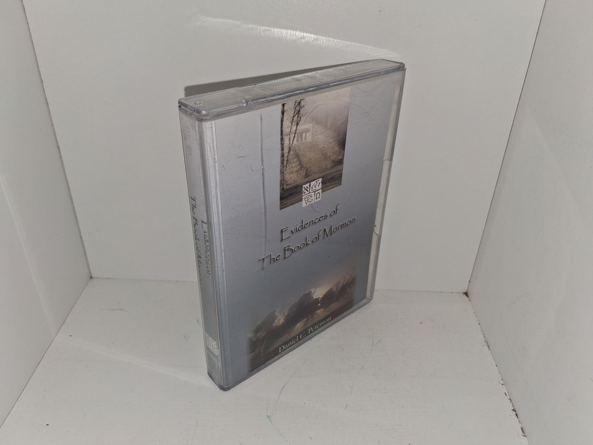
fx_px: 463
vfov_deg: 51.4
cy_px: 222
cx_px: 296
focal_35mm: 27
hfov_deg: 65.3
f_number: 1.8
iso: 25
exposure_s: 1/120
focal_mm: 4
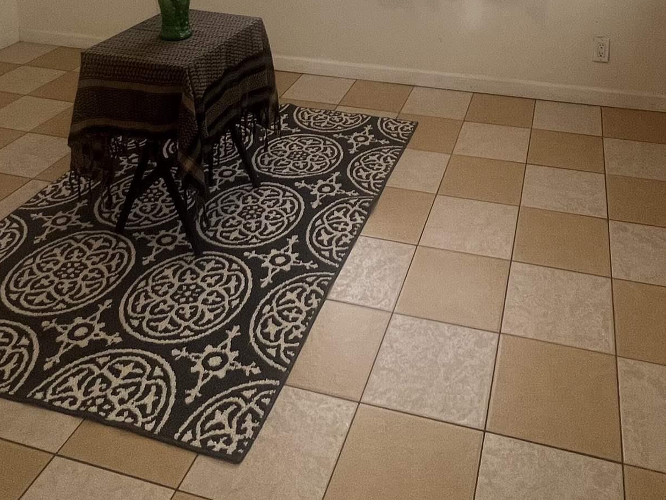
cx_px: 400
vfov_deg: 35.0
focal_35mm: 33
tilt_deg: -9.4
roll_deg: +1.0
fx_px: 635
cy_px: -85
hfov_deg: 54.9
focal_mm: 1.57
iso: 100
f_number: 1.8
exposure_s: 1/120
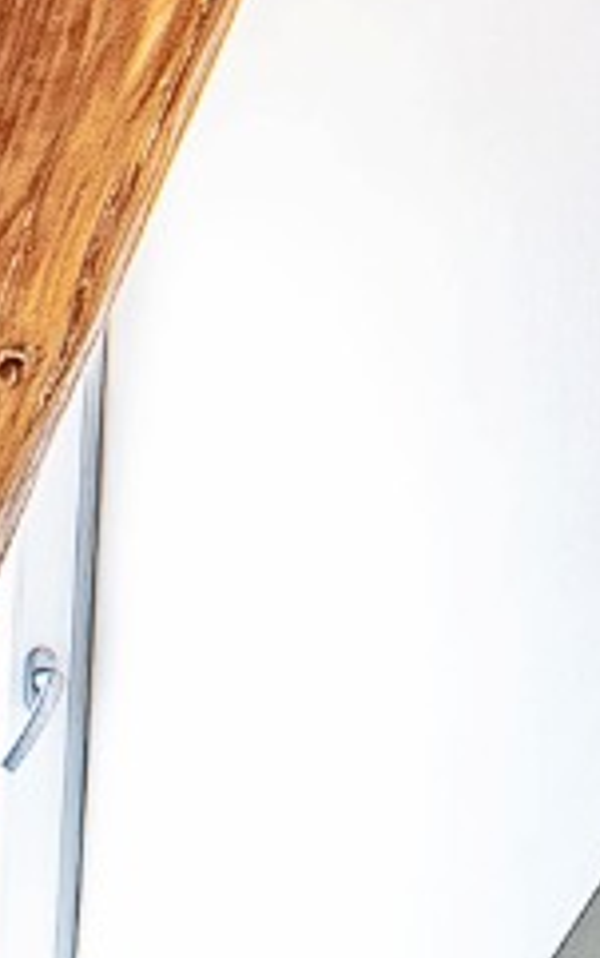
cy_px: 1596
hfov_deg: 9.0
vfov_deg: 13.8
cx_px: -560
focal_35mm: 138
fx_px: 3604
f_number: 5.6
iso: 100
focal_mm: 17
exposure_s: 1/15
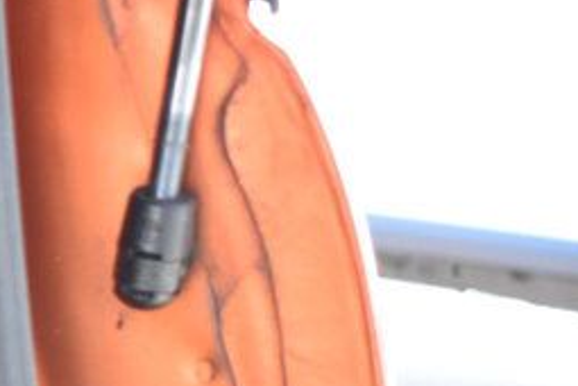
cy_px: 722
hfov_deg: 10.8
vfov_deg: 7.6
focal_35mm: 175
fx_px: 2810
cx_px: -553
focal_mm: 29
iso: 800
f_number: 5
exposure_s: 1/125
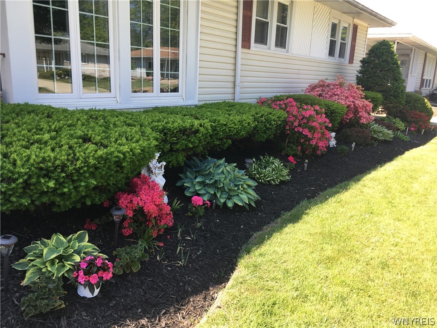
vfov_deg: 48.2
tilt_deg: -14.9
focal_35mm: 29
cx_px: 218
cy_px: 164
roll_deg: -2.3
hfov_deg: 61.7
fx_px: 366
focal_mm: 4.15
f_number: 2.2
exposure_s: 1/217
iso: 25
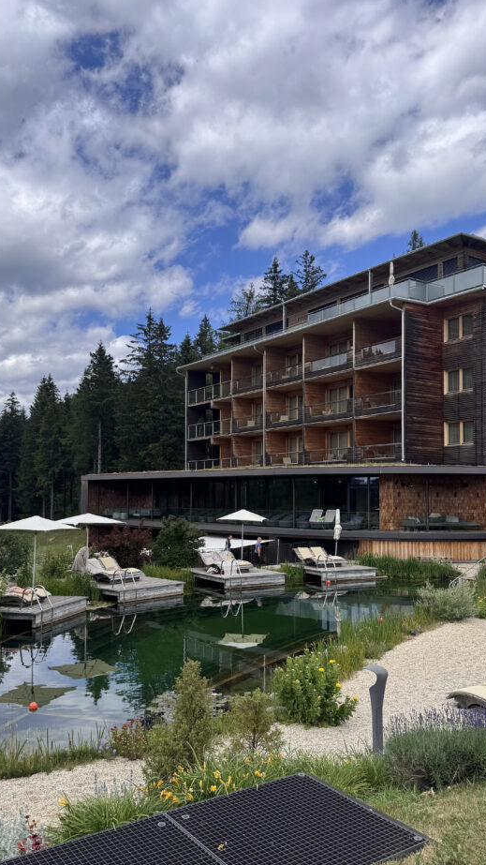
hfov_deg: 40.2
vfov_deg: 65.9
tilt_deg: +1.9
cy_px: 476
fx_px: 665
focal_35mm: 29
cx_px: 228
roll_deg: -0.8
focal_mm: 6.76
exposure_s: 1/4608
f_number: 1.78
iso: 80
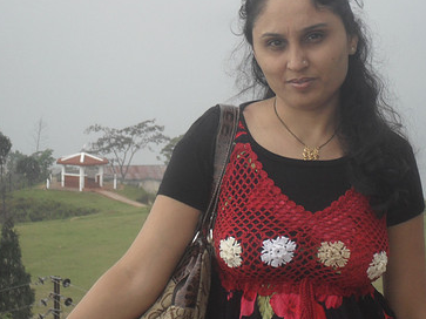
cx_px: 289
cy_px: 127
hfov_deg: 11.8
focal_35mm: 168
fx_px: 2067
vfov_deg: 8.8
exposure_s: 1/180
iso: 100
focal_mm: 18.9
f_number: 5.8
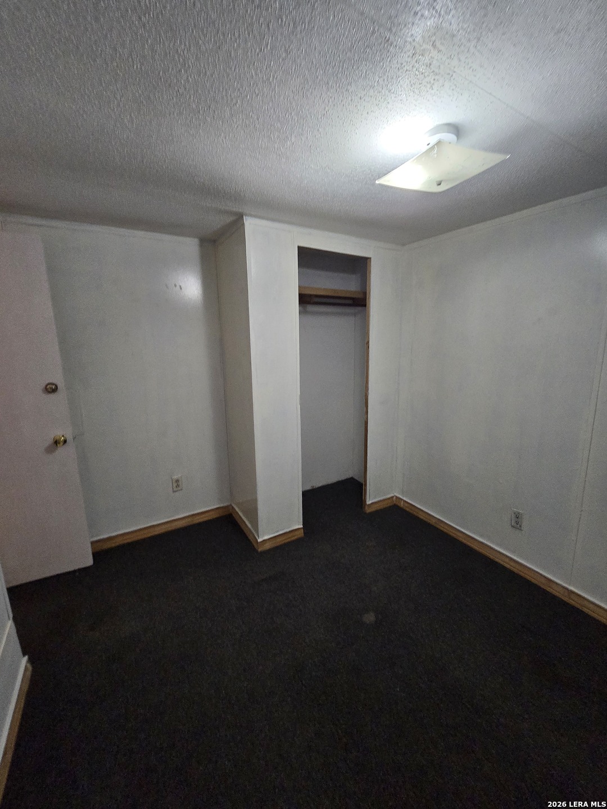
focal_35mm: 13
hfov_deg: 89.9
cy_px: 404
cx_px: 304
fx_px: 304
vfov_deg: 106.2
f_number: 2.2
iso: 320
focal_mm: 2.2
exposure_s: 1/60
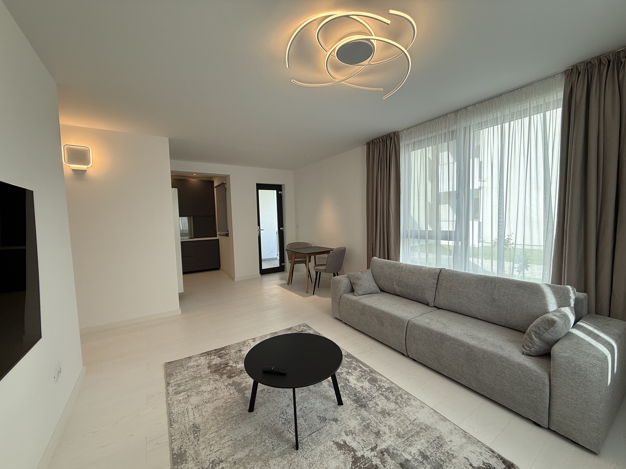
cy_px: 234
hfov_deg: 102.1
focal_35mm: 14
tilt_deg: -3.5
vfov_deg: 85.7
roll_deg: +0.8
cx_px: 313
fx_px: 253
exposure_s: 1/135
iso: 64
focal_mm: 2.22
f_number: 2.2
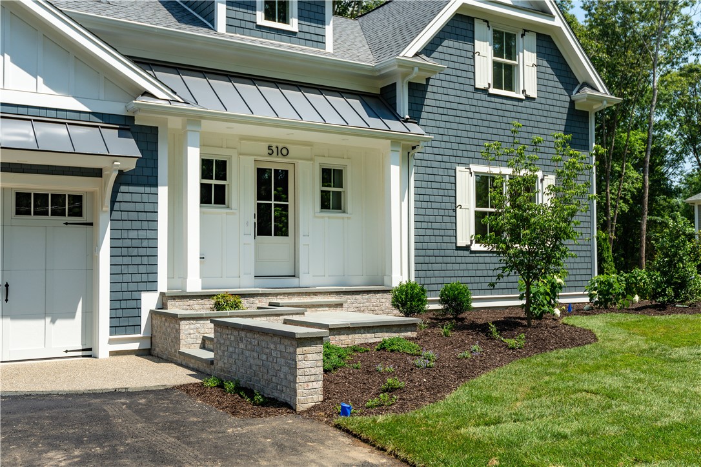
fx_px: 681
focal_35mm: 35
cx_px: 350
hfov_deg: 54.4
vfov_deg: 37.9
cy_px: 234
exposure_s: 1/400
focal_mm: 35
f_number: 6.3
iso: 100
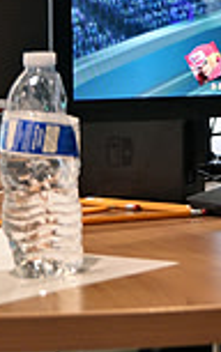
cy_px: -31
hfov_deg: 7.9
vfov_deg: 13.9
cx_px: 633
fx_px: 1413
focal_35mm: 147
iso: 1600
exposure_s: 1/250
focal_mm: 38
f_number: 2.8
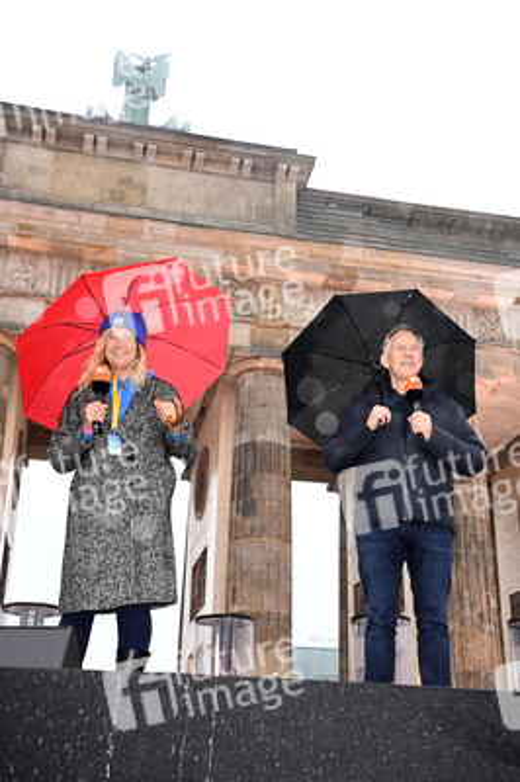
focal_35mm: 42
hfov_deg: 31.8
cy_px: 391
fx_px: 912
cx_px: 260
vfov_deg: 46.4
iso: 2500
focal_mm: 42
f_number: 6.3
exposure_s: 1/200
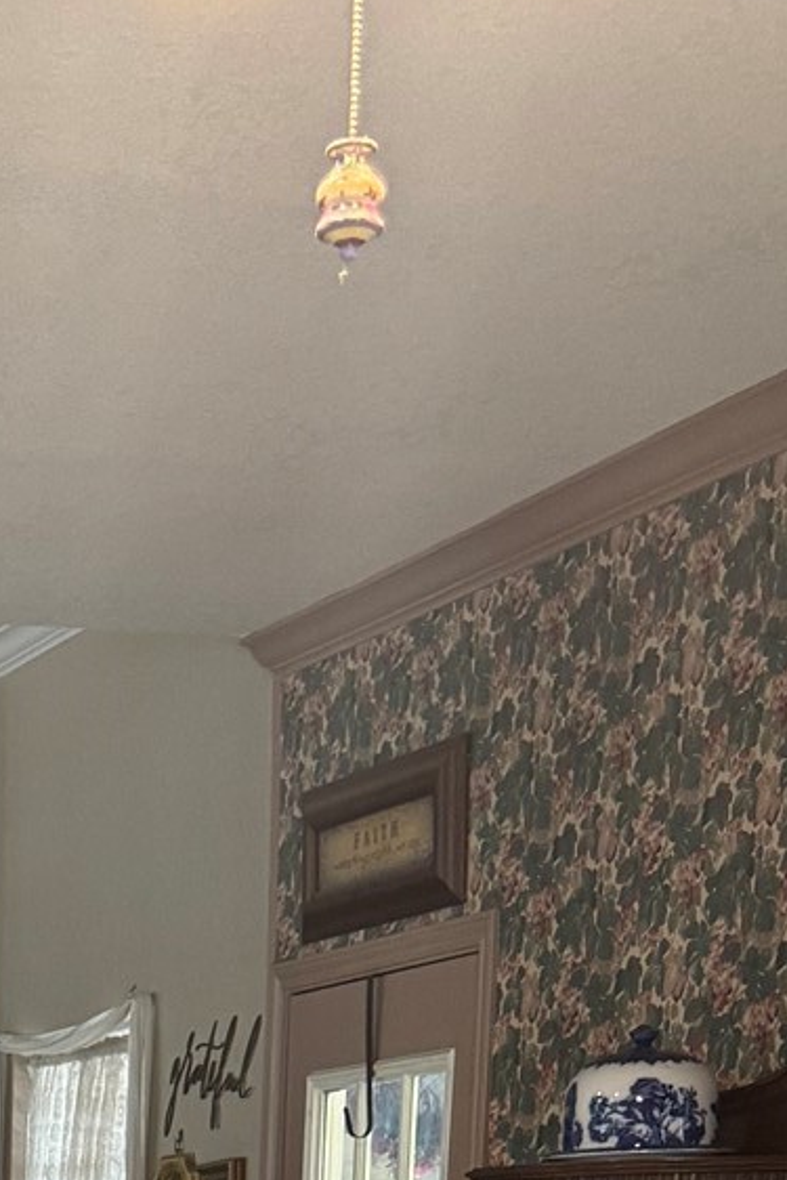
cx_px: -283
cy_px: 1896
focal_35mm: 91
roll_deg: +0.3
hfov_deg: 14.3
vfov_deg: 18.9
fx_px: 2982
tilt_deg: -11.1
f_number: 1.78
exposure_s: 1/60
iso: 320
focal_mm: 6.76
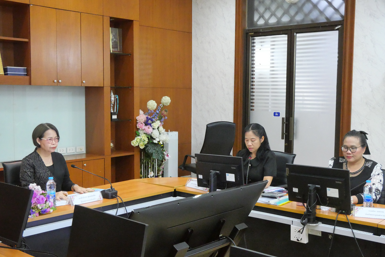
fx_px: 449
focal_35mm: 42
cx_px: 196
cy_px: 129
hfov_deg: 46.4
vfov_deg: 31.9
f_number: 5.6
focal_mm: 20
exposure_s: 1/80
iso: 6400
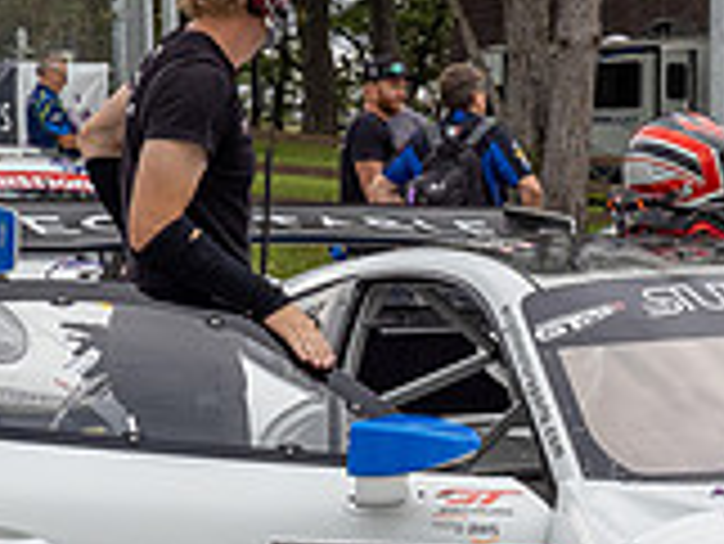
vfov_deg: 14.6
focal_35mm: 101
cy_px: 429
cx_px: 652
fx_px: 2114
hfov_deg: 19.1
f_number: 8
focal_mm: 14
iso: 320
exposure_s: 1/200
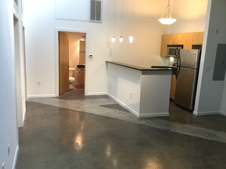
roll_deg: -2.1
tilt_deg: -10.8
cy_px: 84
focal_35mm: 31
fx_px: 202
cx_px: 113
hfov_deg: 58.4
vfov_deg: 45.4
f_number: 2.4
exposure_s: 1/30
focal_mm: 3.3
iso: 125
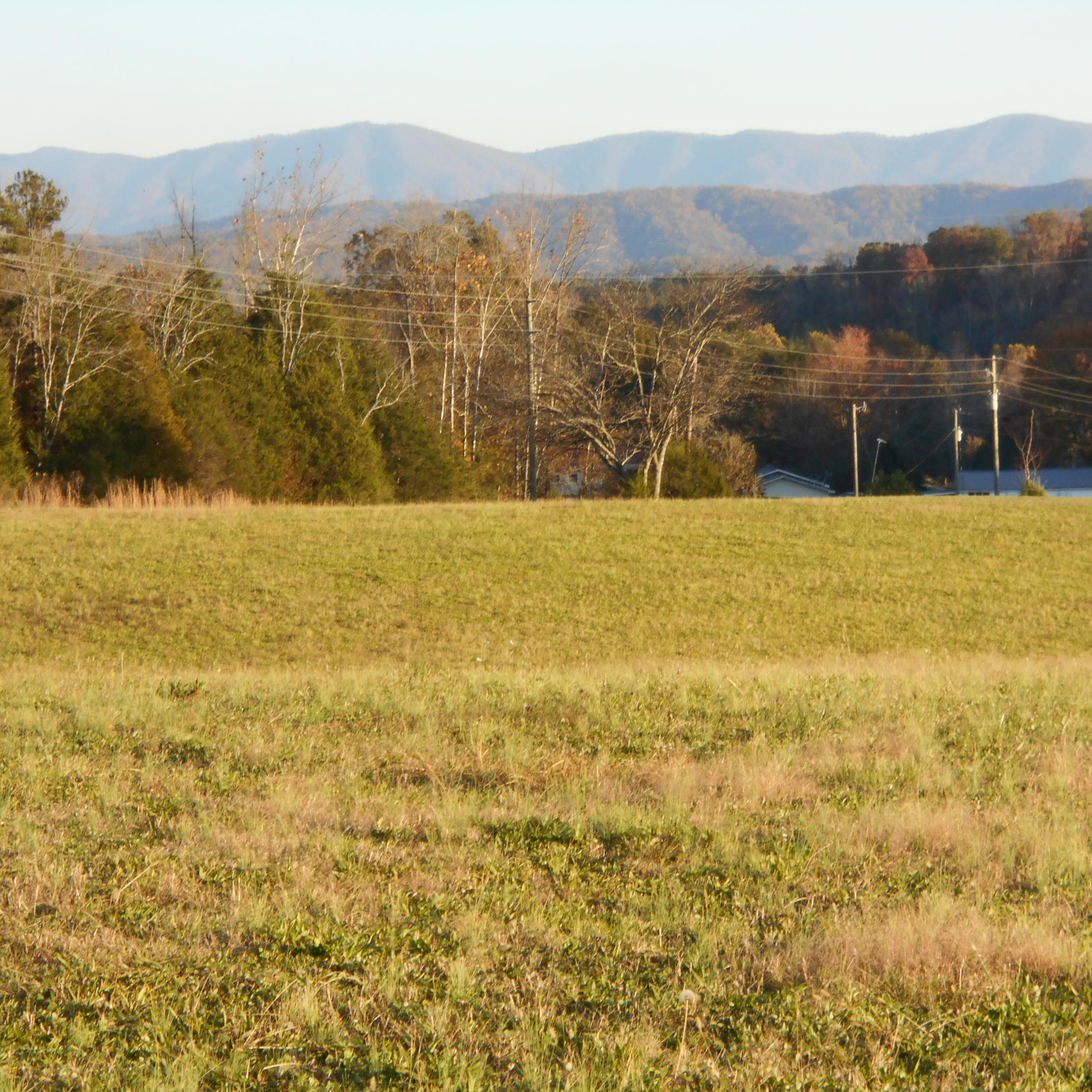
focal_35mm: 154
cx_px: 612
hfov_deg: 11.3
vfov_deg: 11.3
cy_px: 545
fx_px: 5496
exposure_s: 1/125
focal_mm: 23
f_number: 6.5
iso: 140
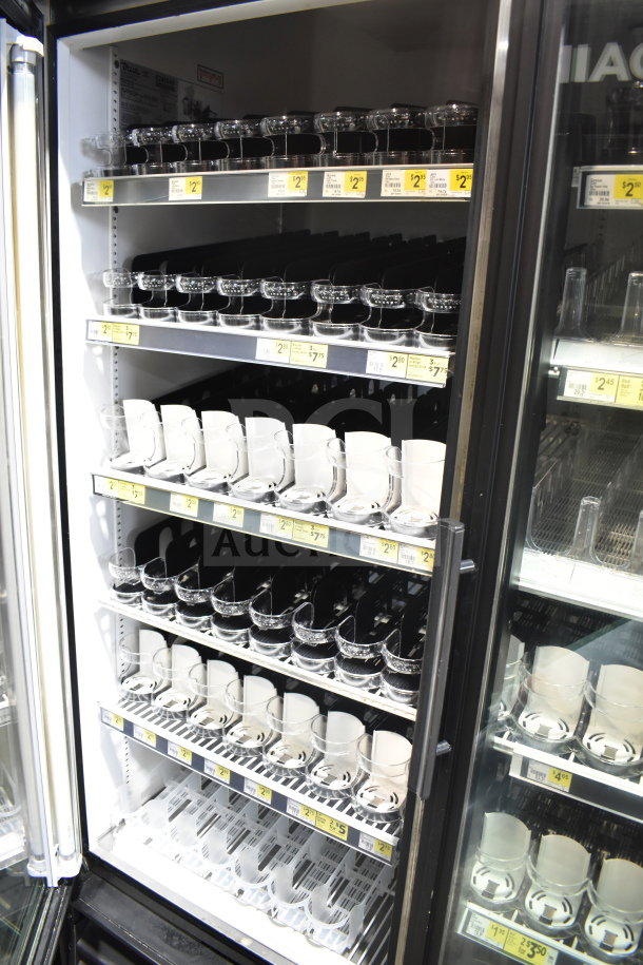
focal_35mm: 27
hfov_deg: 47.9
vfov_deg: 67.4
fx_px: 723
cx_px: 322
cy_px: 482
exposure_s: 1/30
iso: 800
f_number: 3.5
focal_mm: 18
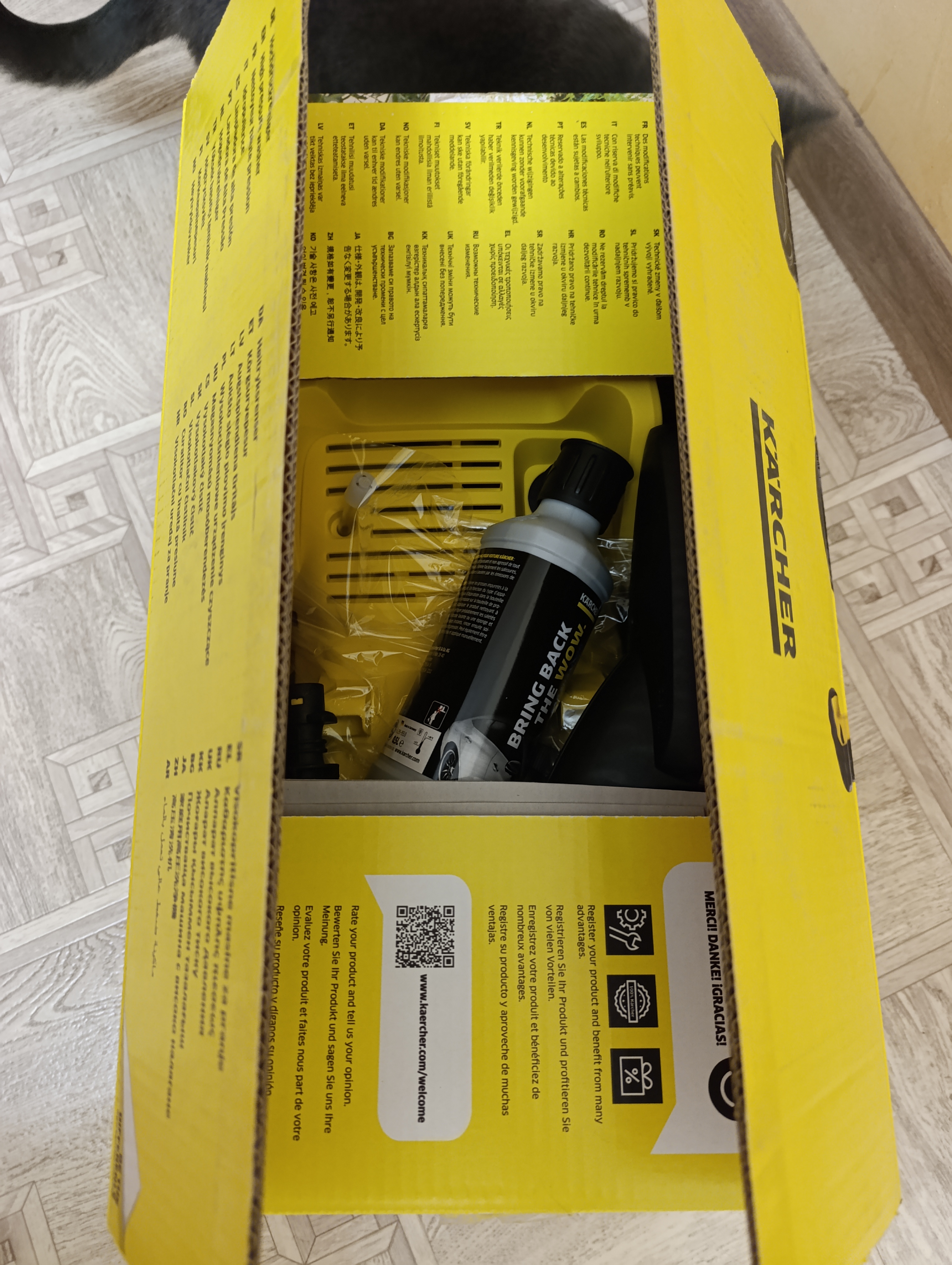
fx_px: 841
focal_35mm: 23
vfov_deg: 73.8
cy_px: 632
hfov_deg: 59.0
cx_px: 476
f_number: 1.6
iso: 1600
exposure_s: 1/25
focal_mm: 6.14
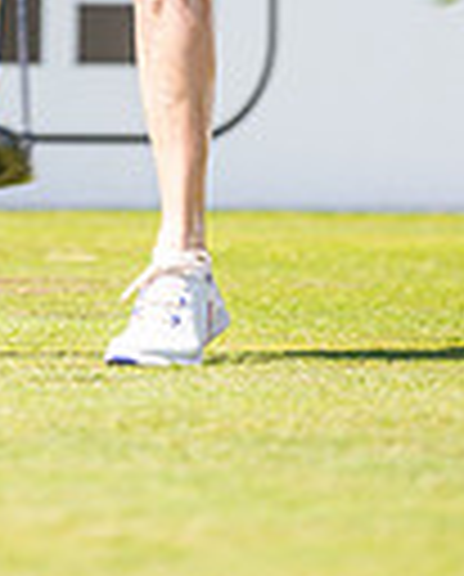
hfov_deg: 1.6
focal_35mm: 987
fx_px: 16882
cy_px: -396
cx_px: -140
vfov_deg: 2.0
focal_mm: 300
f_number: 4.5
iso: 200
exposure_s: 1/1250
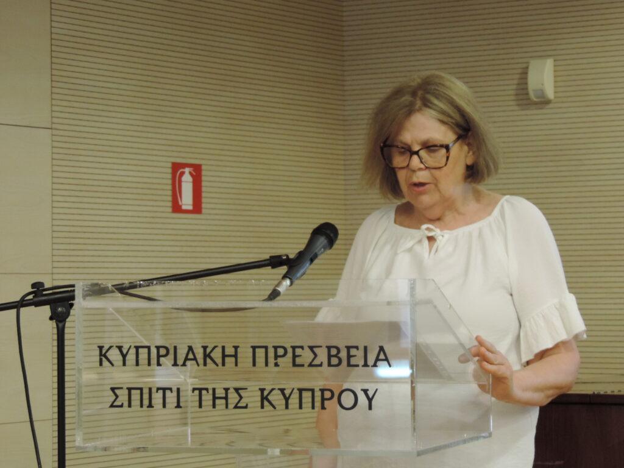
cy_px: 234
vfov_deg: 12.3
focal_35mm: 120
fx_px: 2163
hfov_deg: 16.4
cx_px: 312
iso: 640
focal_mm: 21.4
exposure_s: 1/25
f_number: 4.2
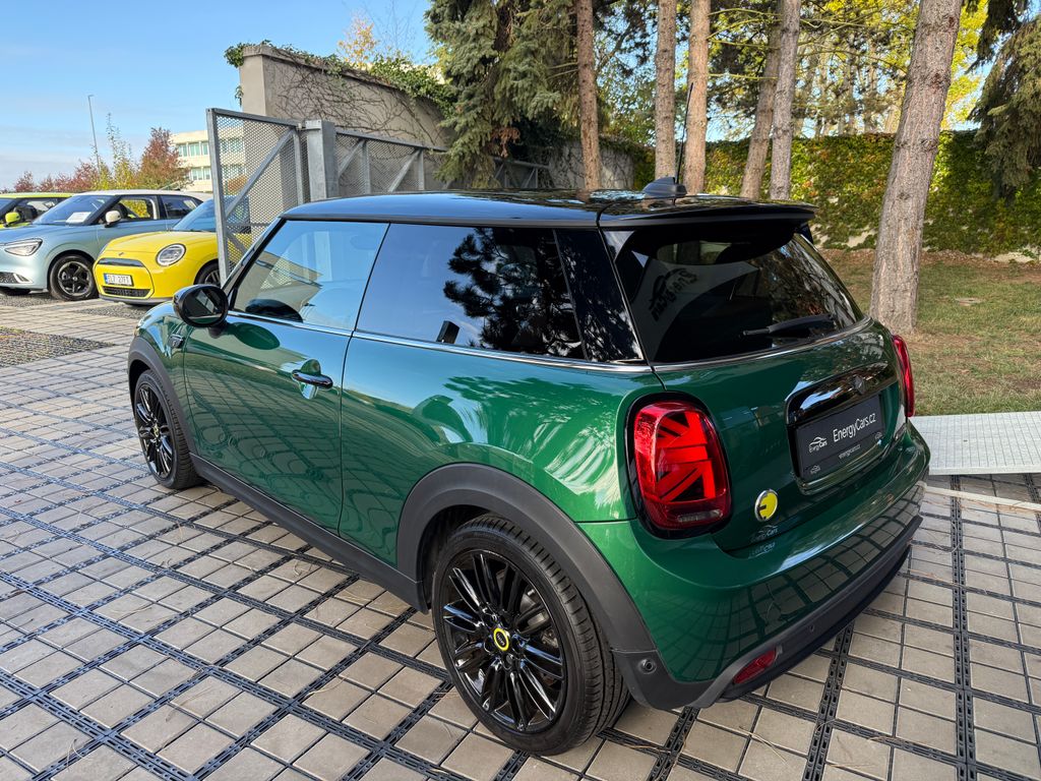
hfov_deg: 71.6
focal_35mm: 24
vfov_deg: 56.8
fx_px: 722
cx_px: 520
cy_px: 390
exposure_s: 1/395
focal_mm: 6.76
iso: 100
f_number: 1.78
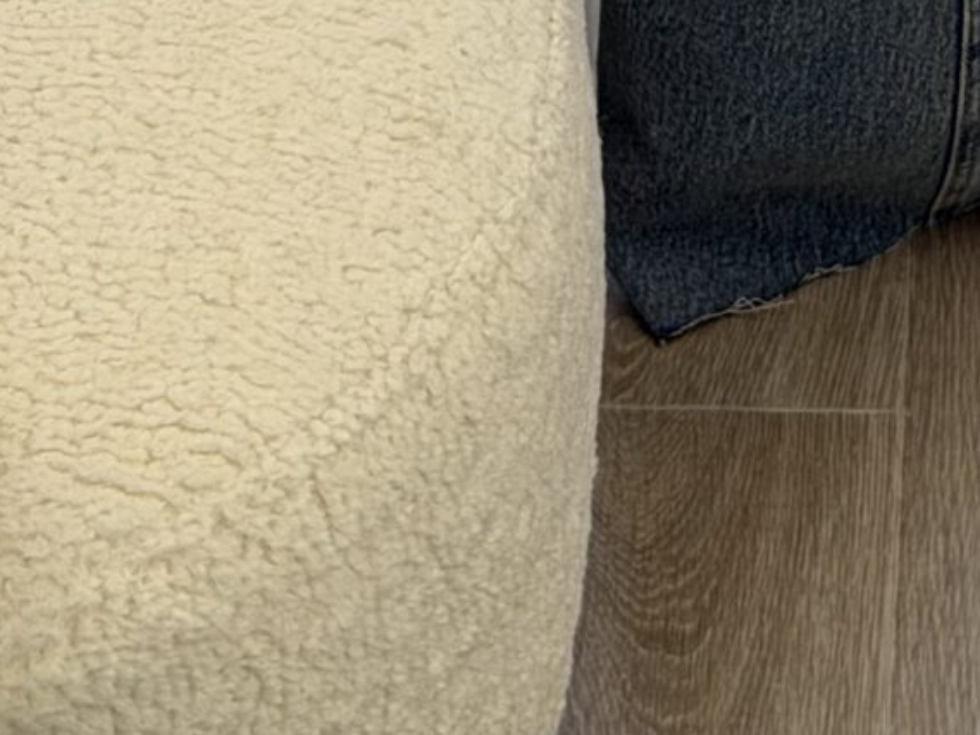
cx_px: 1014
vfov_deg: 6.6
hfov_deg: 9.1
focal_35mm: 216
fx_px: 6116
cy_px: -899
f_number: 1.78
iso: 50
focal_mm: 6.76
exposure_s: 1/100
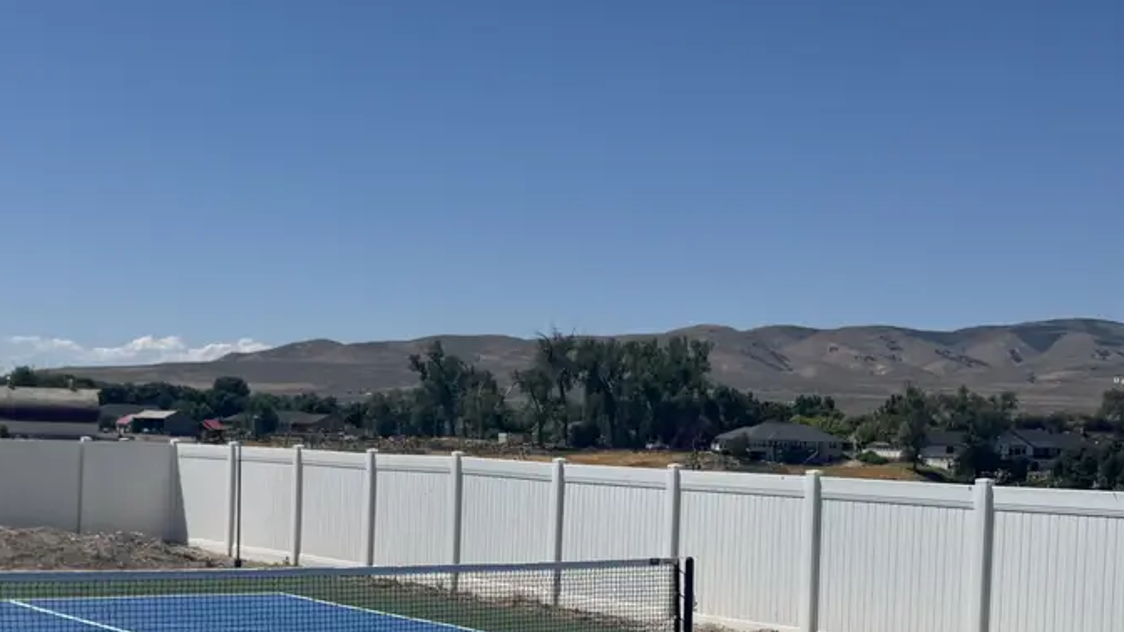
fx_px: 1669
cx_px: 632
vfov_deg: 21.3
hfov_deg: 37.2
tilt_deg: -1.0
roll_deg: -0.7
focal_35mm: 56
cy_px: 475
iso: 80
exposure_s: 1/9009
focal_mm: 6.76
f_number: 1.78
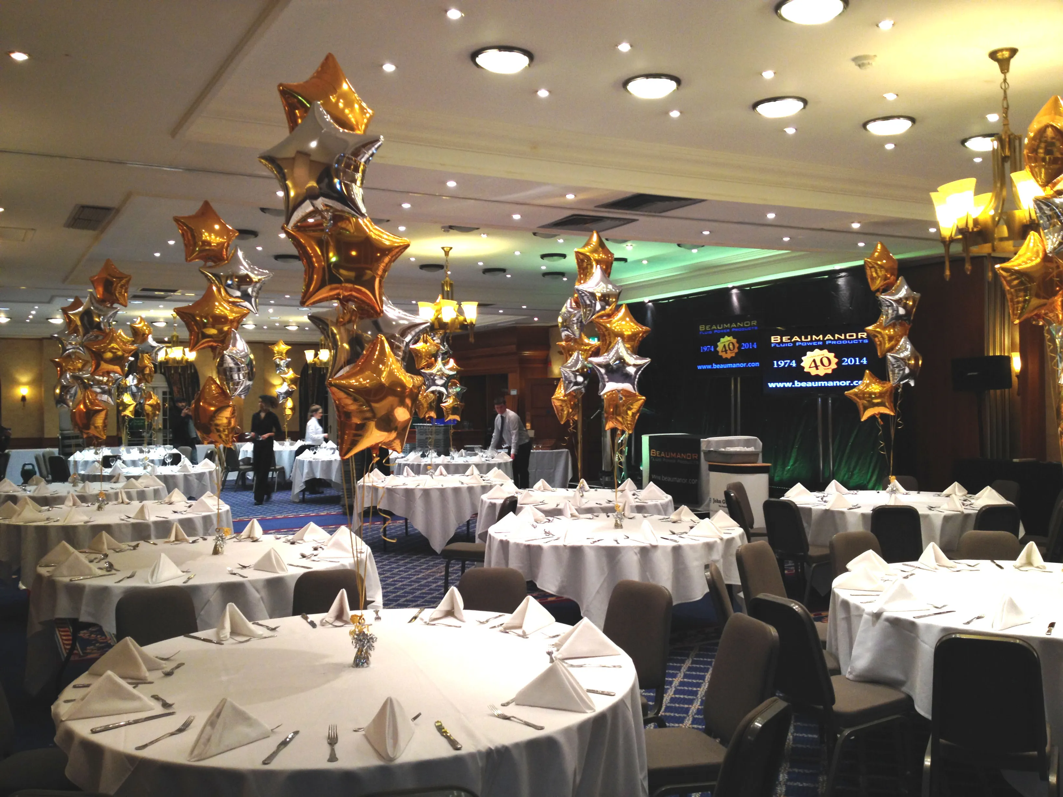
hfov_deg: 52.6
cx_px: 532
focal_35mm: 35
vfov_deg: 40.7
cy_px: 398
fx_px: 1075
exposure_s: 1/21
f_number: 2.4
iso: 50
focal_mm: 4.28
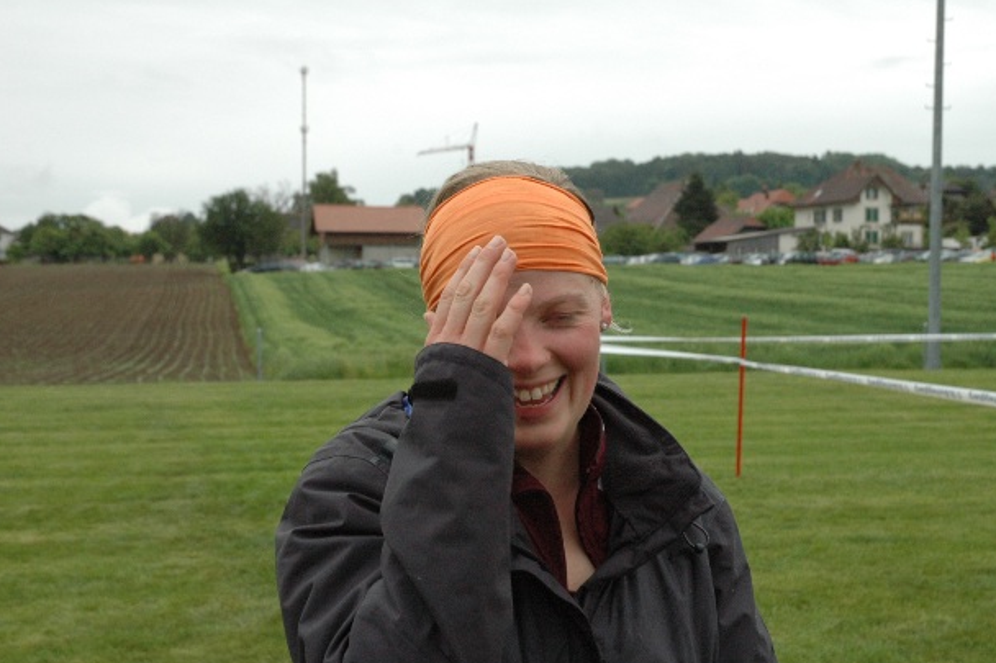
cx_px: 493
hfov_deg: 33.4
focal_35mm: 60
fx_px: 1659
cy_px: 329
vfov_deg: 22.6
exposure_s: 1/250
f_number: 8
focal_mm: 38
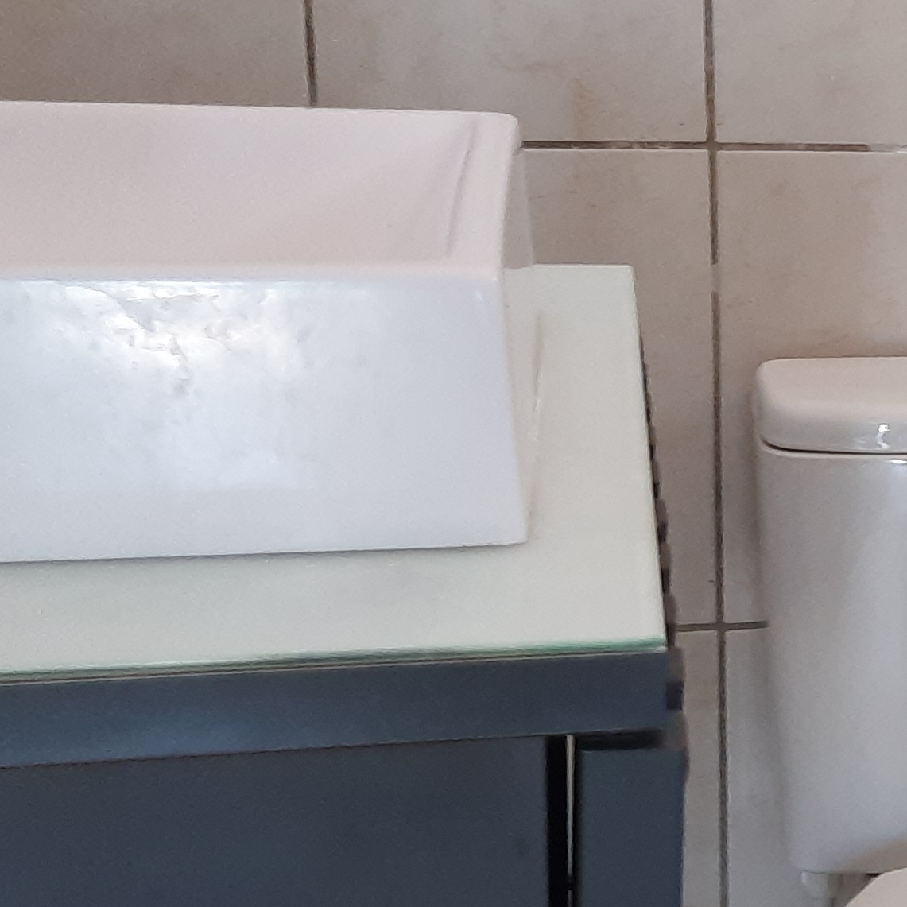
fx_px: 2549
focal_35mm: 86
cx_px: 1563
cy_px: 360
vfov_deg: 20.1
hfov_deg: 17.1
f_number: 1.8
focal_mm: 5.23
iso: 160
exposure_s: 1/60
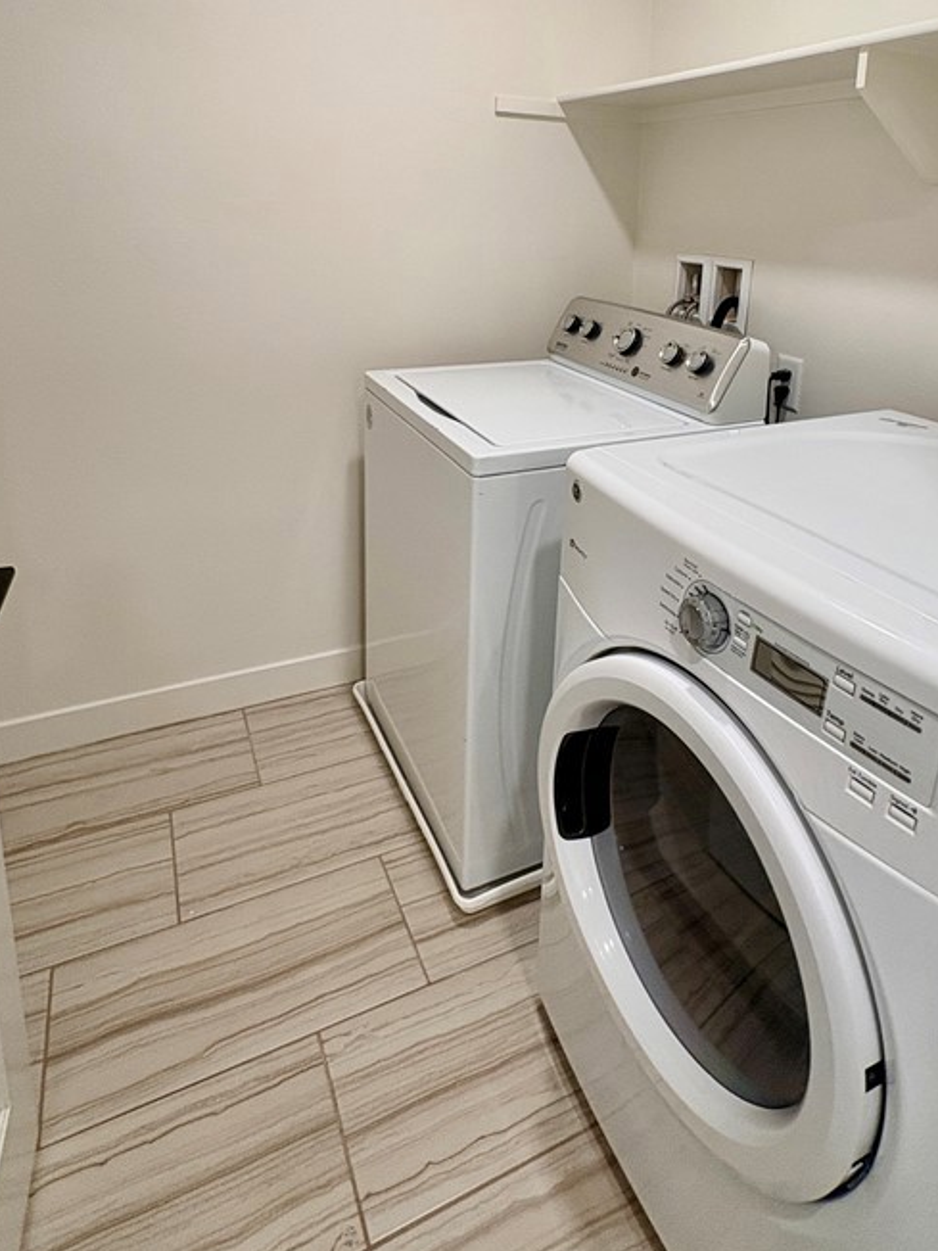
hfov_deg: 61.0
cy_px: 384
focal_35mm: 22
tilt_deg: -12.2
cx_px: 495
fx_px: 795
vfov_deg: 73.3
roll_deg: -1.4
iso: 160
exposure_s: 1/60
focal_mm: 2.22
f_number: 2.2
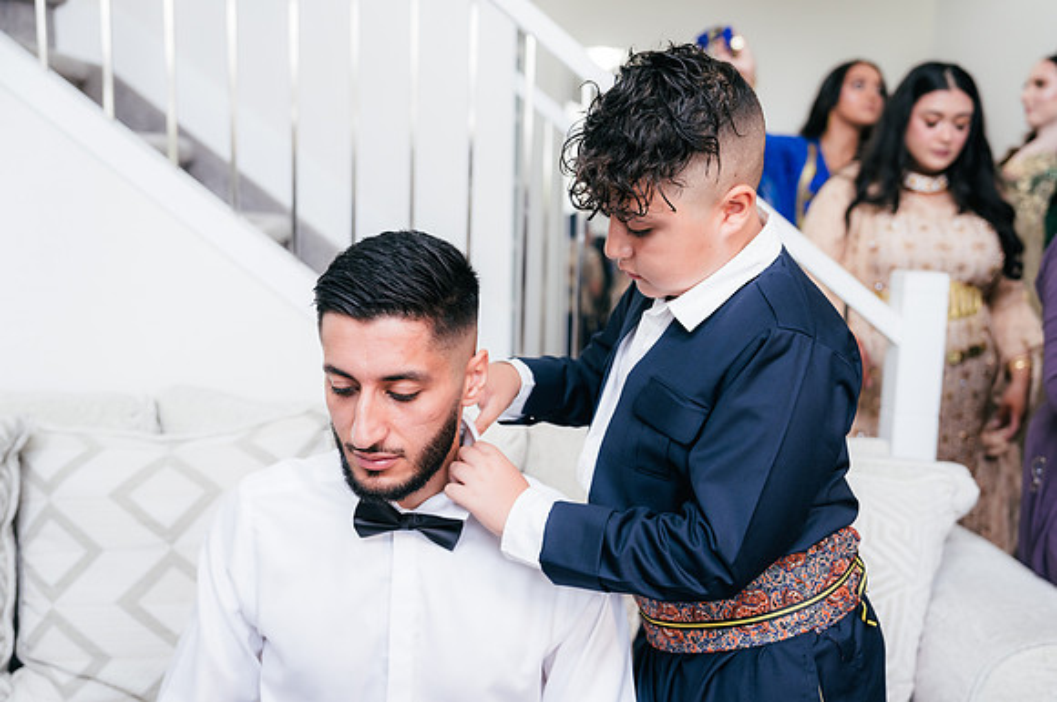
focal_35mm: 44
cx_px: 583
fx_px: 1295
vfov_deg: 30.3
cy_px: 388
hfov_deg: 44.3
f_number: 2.8
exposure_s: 1/160
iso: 500
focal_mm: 40
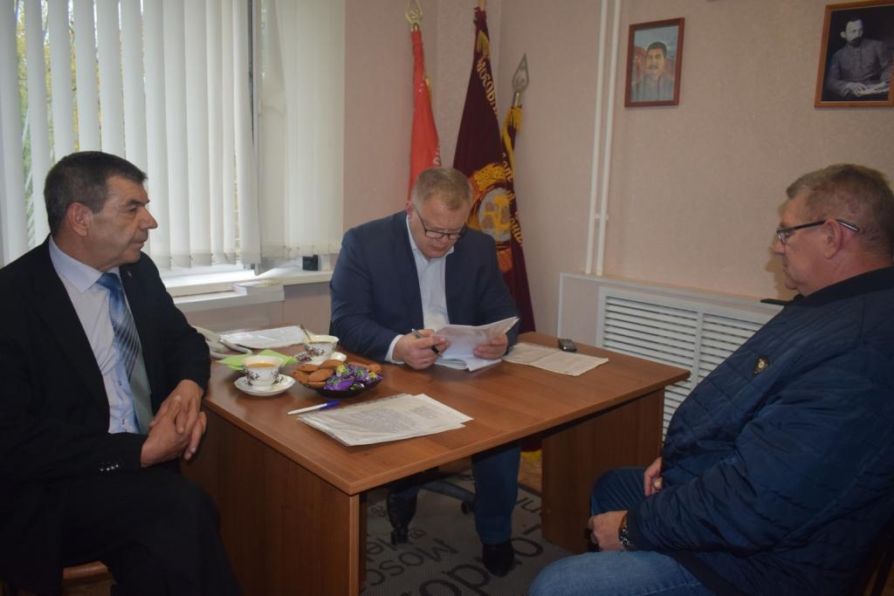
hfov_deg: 67.4
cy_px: 298
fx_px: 671
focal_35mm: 27
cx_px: 447
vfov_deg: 47.9
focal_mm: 18
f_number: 3.5
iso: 800
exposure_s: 1/160
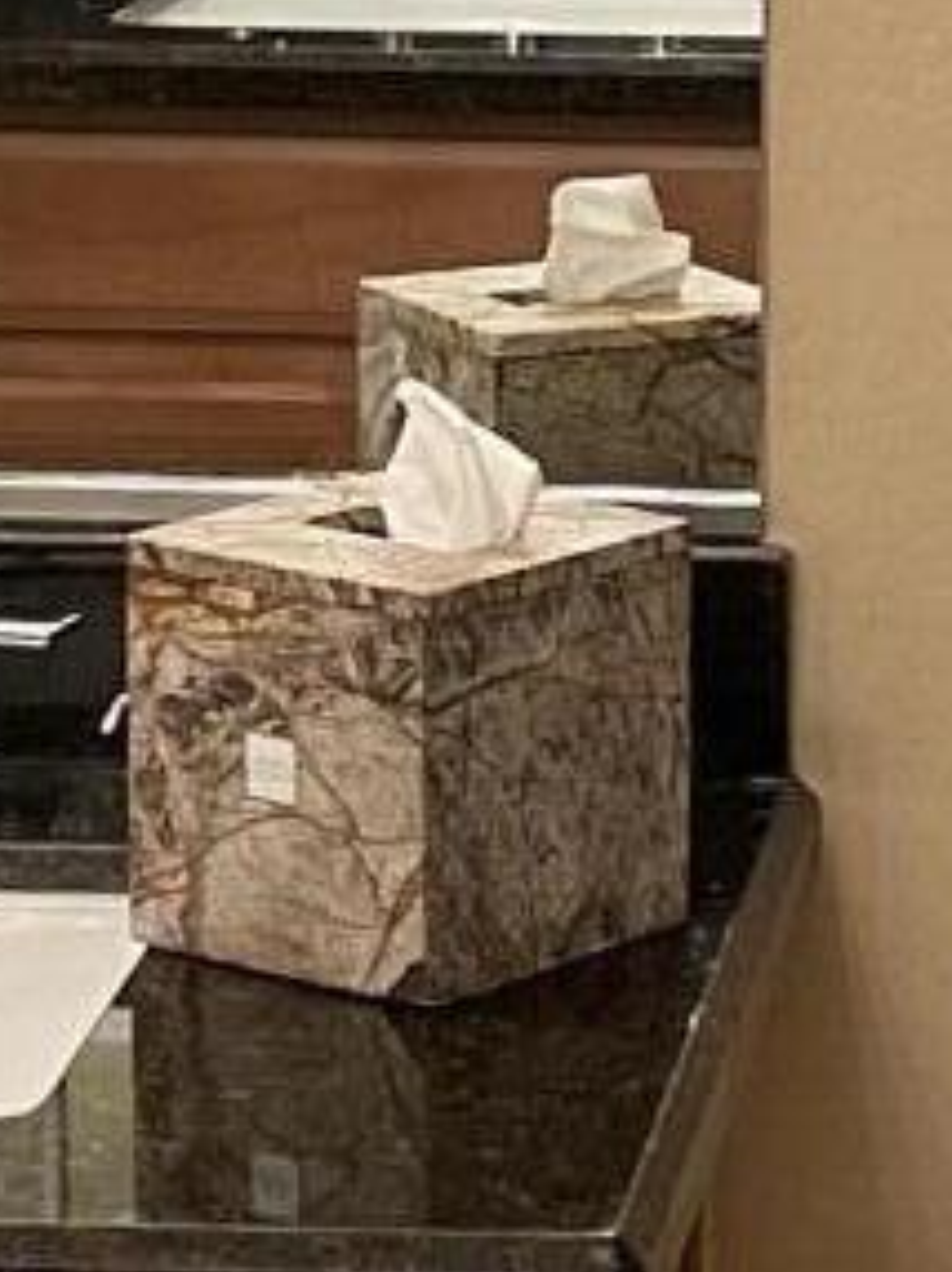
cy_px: 347
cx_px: 1170
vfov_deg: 10.9
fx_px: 6684
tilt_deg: -10.7
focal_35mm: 182
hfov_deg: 8.1
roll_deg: -0.6
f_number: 1.6
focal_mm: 4.2
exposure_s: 1/60
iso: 160
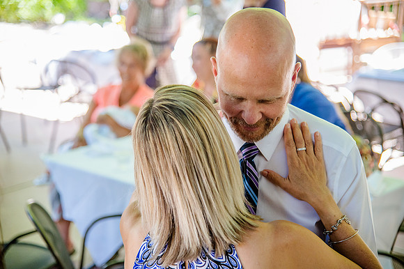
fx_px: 920
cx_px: 202
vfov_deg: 16.6
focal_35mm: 82
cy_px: 134
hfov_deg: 24.8
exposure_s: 1/400
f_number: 4
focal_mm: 82
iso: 1600
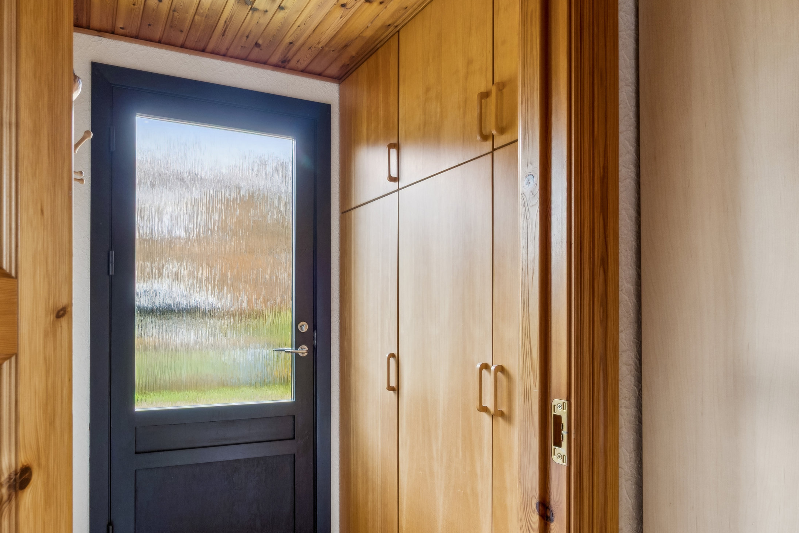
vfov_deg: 55.3
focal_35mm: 23
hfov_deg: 76.1
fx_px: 504
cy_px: 323
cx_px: 323
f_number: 8
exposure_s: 1/8
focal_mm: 11
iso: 200
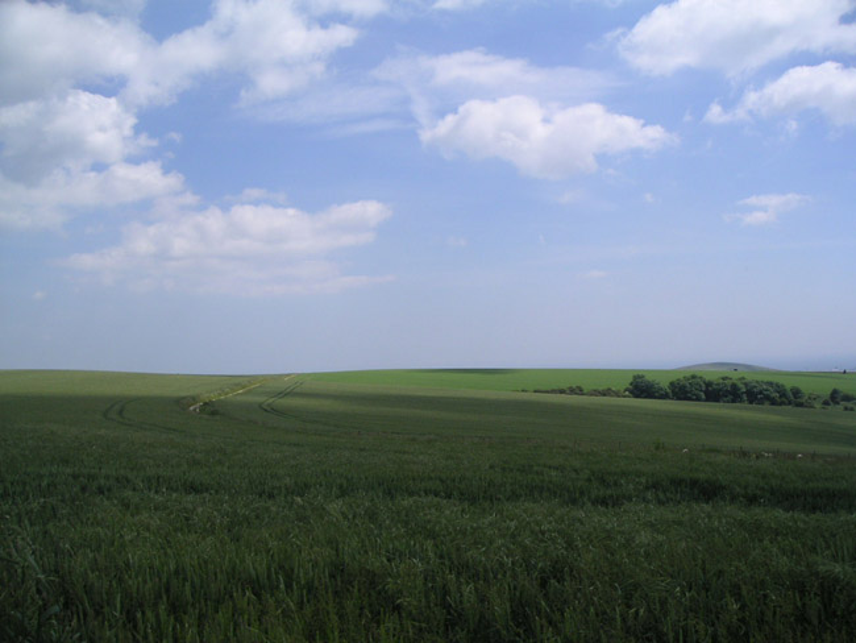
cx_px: 428
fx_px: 940
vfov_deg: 37.7
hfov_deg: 49.0
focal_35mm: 38
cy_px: 322
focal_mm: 6
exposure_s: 1/350
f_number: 6.7
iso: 50
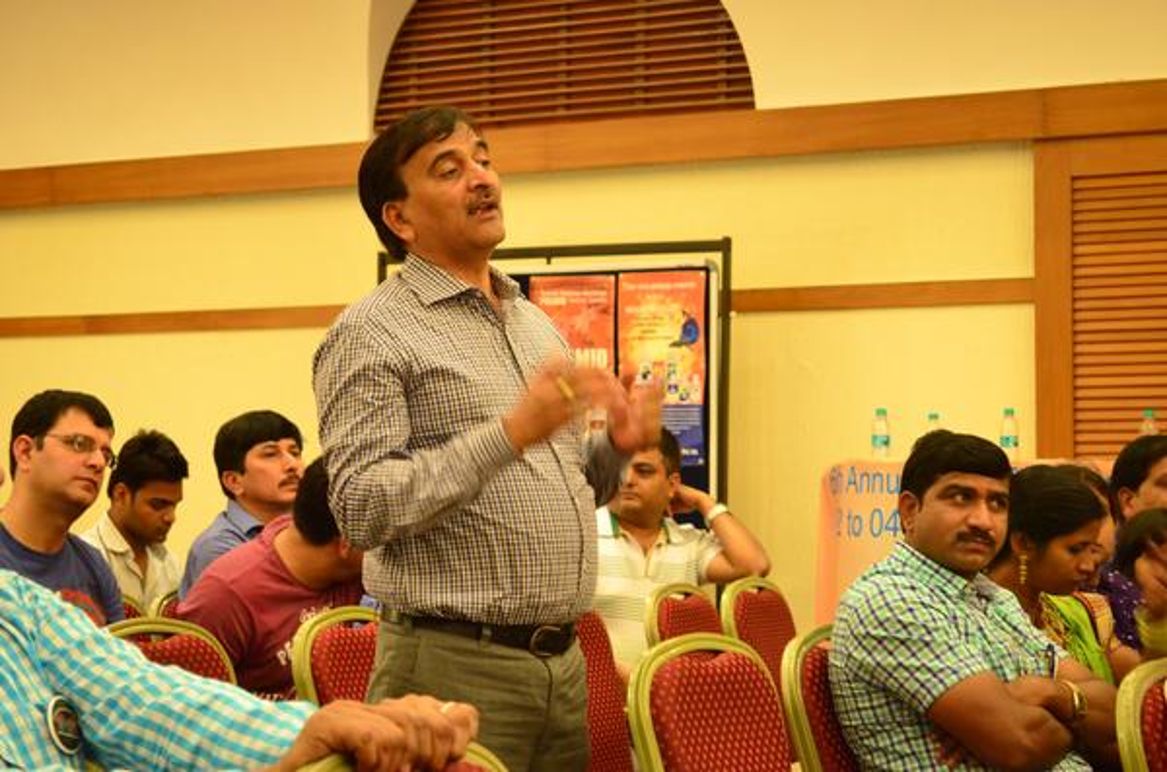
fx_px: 2668
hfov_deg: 24.7
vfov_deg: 16.5
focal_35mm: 82
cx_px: 584
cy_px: 386
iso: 2500
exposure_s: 1/25
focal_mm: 55
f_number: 5.6
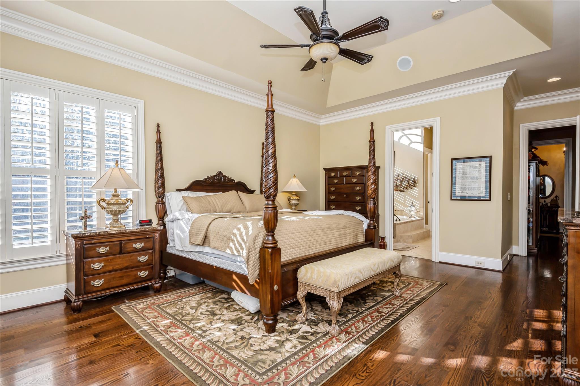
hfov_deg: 93.3
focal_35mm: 17
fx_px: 274
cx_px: 290
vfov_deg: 70.3
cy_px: 193
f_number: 8
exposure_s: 1/50
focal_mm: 17
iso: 200
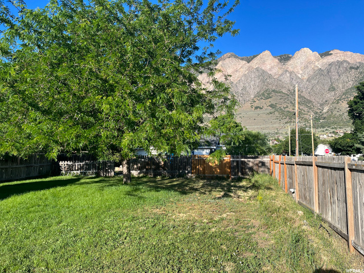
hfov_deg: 67.3
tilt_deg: +5.7
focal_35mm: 26
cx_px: 182
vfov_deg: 53.1
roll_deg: +0.4
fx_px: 273
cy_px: 136
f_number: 1.6
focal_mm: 5.1
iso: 50
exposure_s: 1/1695
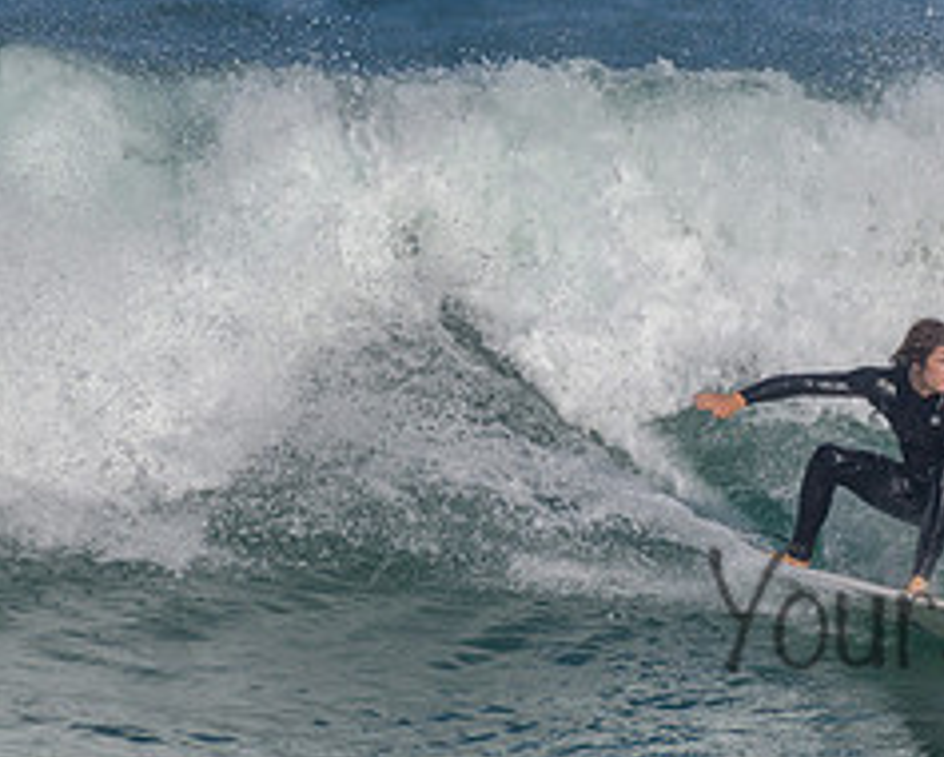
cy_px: 415
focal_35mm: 1405
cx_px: 864
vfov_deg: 1.1
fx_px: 39286
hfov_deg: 1.4
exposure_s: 1/2000
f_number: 5.6
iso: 110
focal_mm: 500
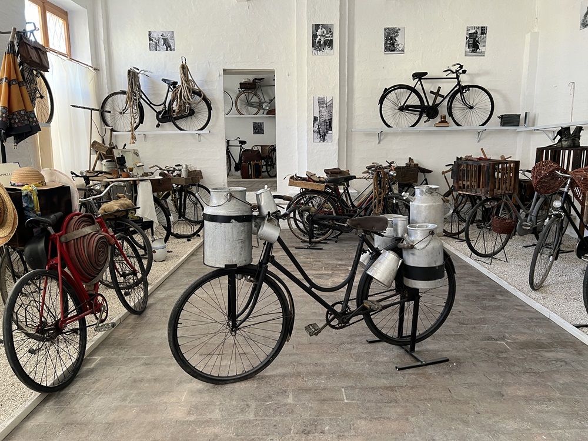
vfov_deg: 53.1
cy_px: 220
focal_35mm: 26
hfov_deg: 67.3
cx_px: 294
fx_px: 442
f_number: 1.5
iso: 125
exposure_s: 1/62
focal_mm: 5.7
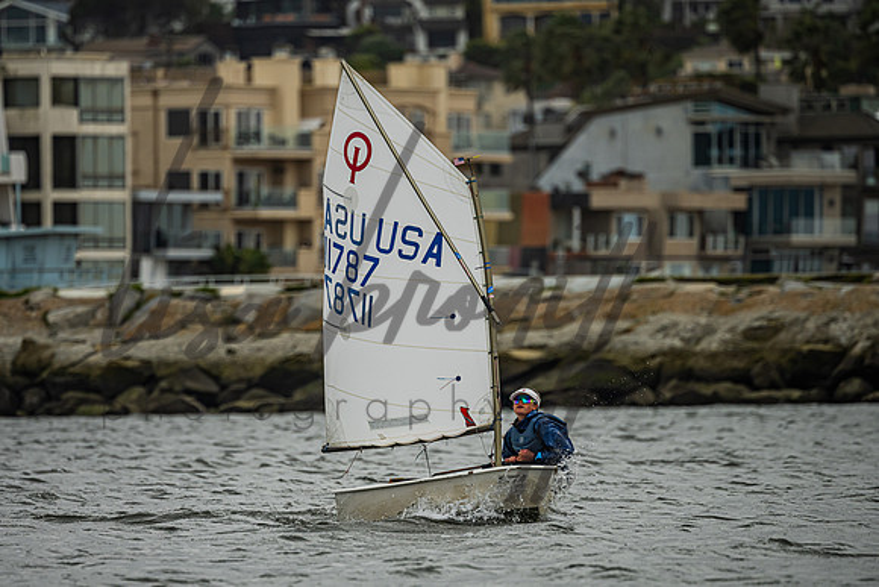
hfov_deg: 4.3
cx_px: 367
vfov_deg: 2.9
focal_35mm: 476
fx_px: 11619
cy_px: 294
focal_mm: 400
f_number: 5.6
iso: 320
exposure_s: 1/3200
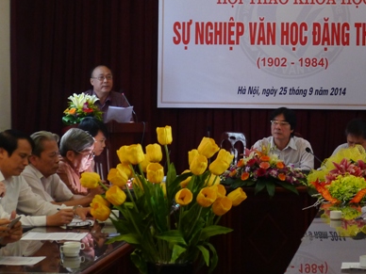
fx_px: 1174
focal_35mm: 111
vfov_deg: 13.3
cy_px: 104
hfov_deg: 17.6
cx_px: 272
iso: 400
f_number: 3.5
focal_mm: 14.9
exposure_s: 1/30
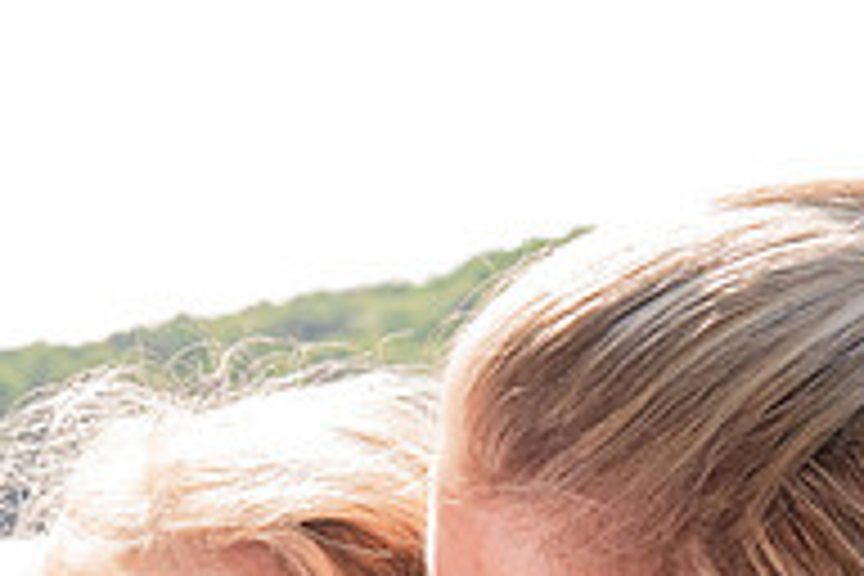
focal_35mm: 169
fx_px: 4056
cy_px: 731
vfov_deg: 8.0
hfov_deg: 12.1
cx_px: 292
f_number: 9
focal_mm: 56
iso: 400
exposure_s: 1/250
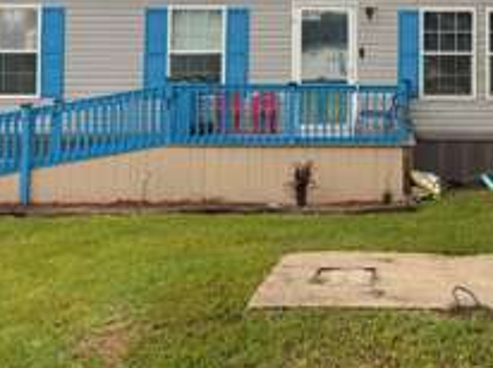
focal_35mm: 56
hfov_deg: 32.8
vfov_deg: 25.1
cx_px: 436
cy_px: 24
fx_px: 797
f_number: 1.78
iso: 80
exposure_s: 1/397
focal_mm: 6.76
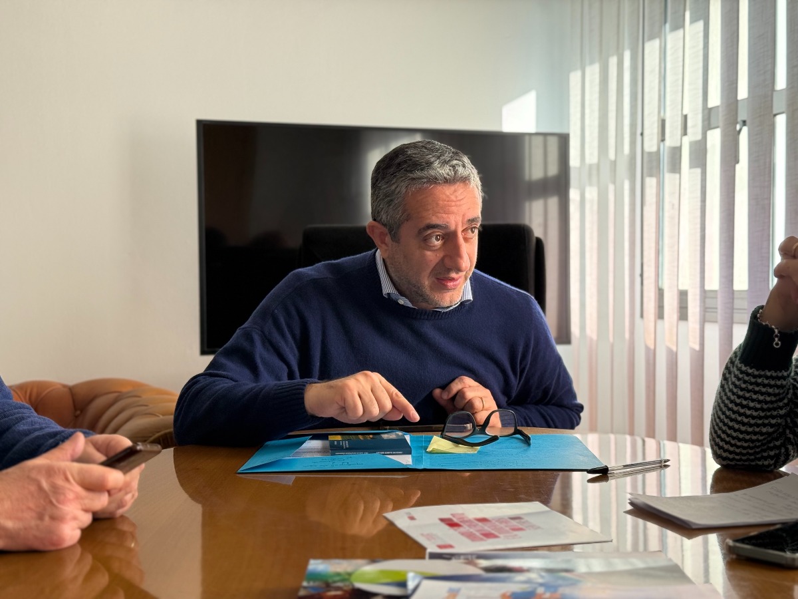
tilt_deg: -0.7
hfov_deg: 39.7
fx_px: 1107
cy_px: 300
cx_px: 399
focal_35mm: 48
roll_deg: +0.1
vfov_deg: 30.3
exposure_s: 1/411
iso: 100
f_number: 1.78
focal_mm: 6.76
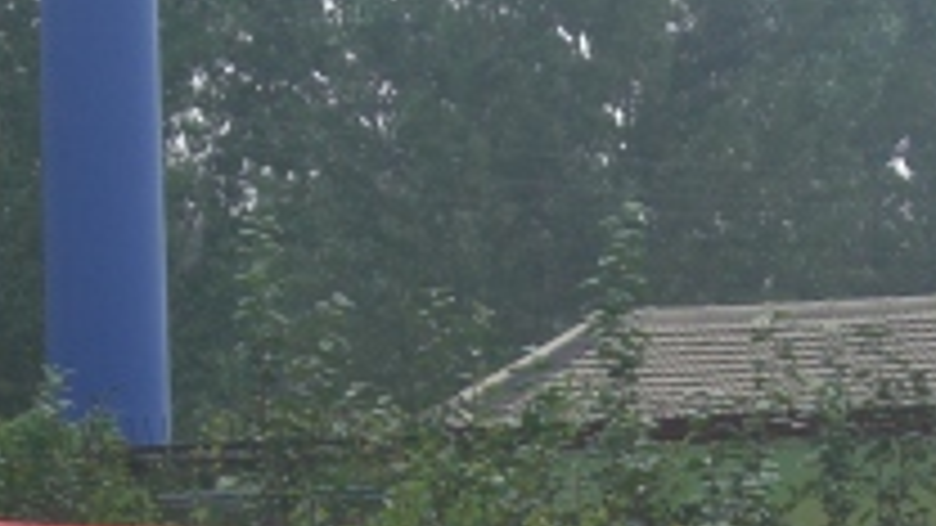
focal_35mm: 221
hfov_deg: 9.7
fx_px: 5485
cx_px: 778
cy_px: 841
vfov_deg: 5.4
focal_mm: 13.7
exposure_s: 1/160
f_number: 7.6
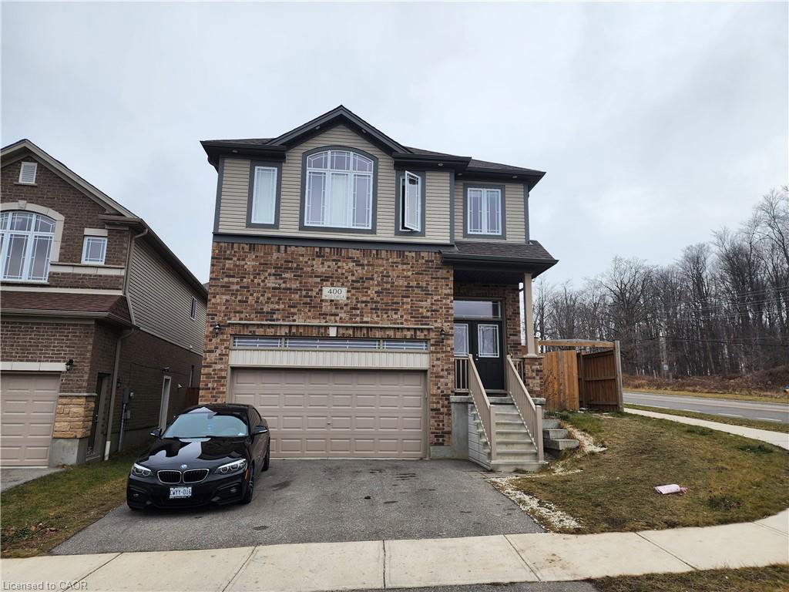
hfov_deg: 73.9
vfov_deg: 58.9
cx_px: 394
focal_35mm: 23
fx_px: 524
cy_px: 296
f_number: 1.8
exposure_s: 1/571
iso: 12
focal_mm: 6.4
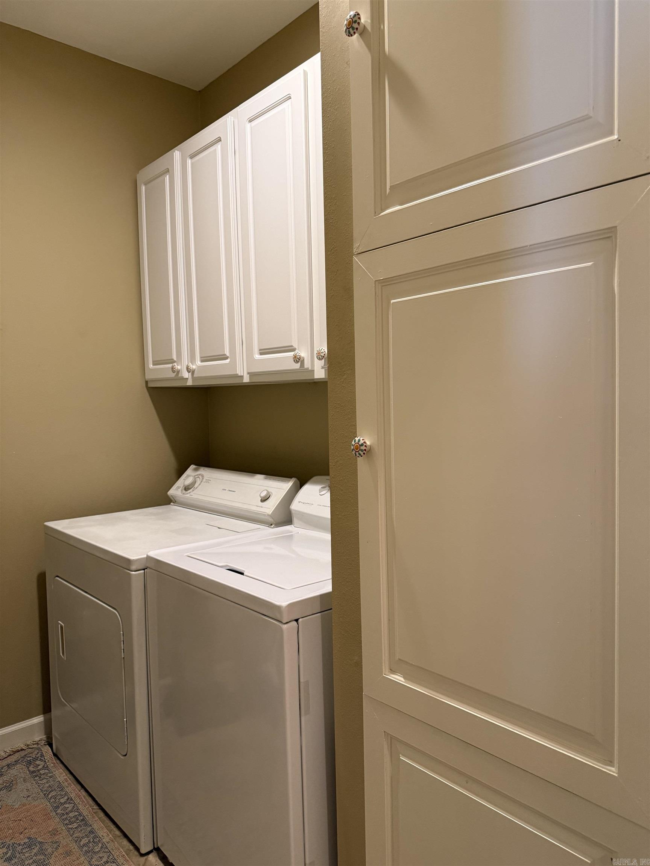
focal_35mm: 24
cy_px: 433
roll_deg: +1.2
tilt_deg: -2.6
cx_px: 325
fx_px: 601
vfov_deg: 71.6
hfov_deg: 56.8
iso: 320
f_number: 1.78
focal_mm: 6.76
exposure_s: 1/60
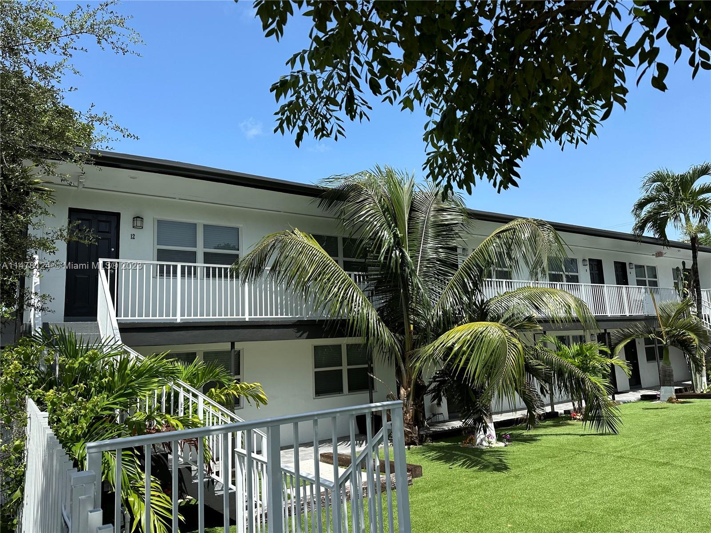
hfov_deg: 71.6
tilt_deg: +7.9
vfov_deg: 56.8
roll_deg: +2.4
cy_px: 266
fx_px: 493
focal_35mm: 24
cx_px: 356
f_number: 1.78
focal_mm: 6.86
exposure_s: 1/4016
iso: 80
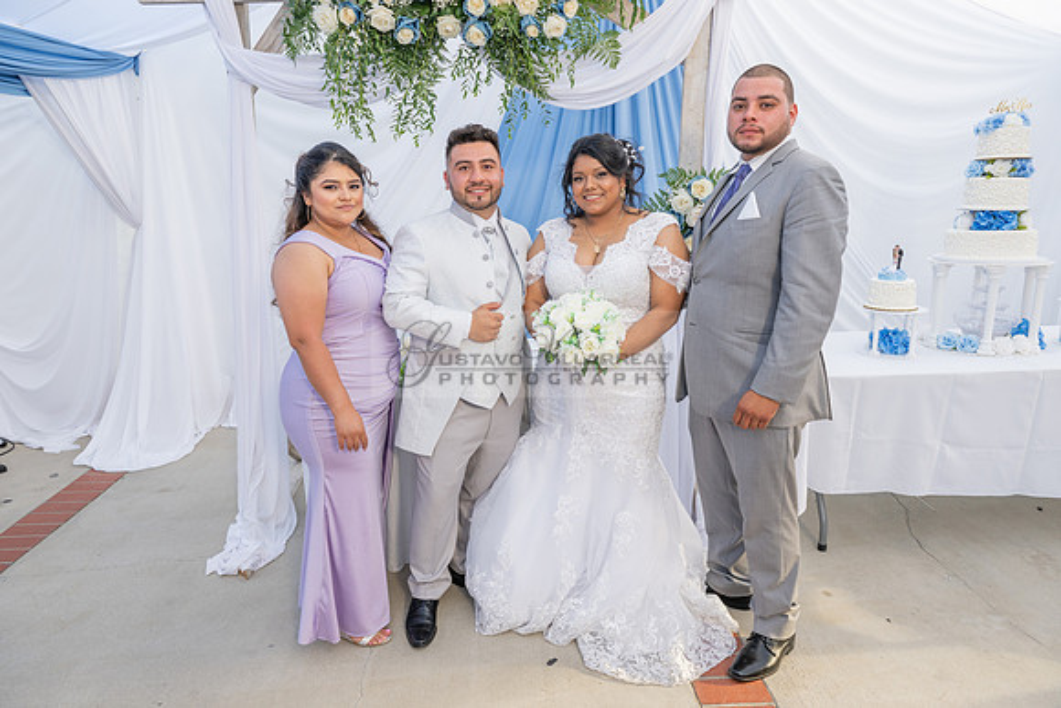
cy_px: 354
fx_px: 707
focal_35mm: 24
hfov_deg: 73.7
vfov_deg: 53.2
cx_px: 530
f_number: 5.6
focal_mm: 24
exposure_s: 1/125
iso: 200
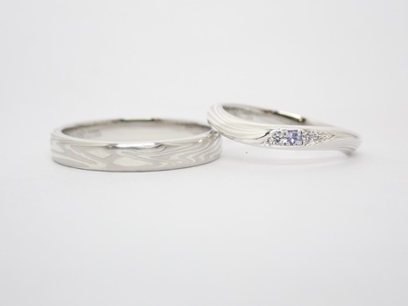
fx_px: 907
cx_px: 204
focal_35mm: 77
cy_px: 153
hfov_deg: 25.3
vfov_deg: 19.1
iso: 200
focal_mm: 13.65
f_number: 4.1
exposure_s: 1/100
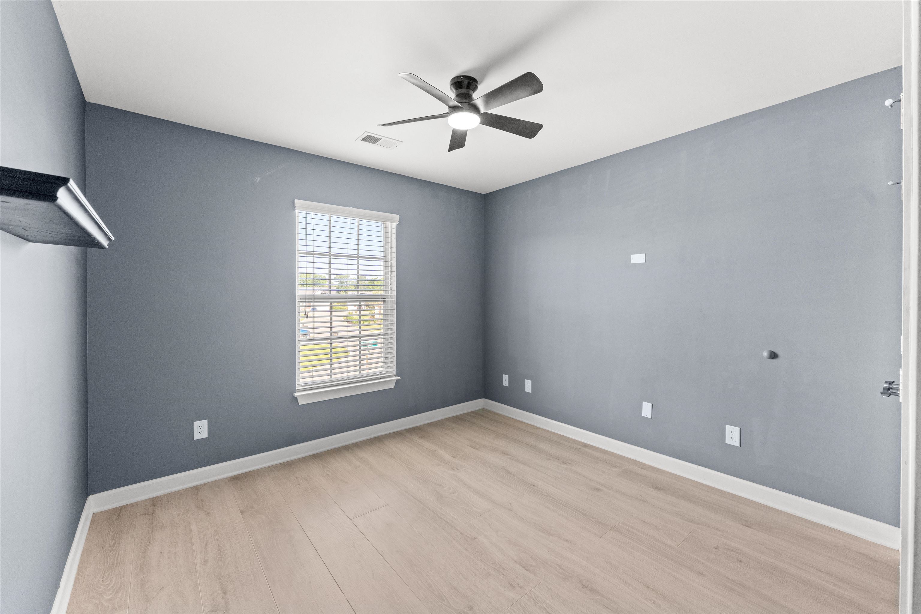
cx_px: 460
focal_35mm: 14
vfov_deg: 81.2
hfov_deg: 104.3
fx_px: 358
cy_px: 307
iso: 320
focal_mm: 14
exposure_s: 1/13
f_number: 7.1
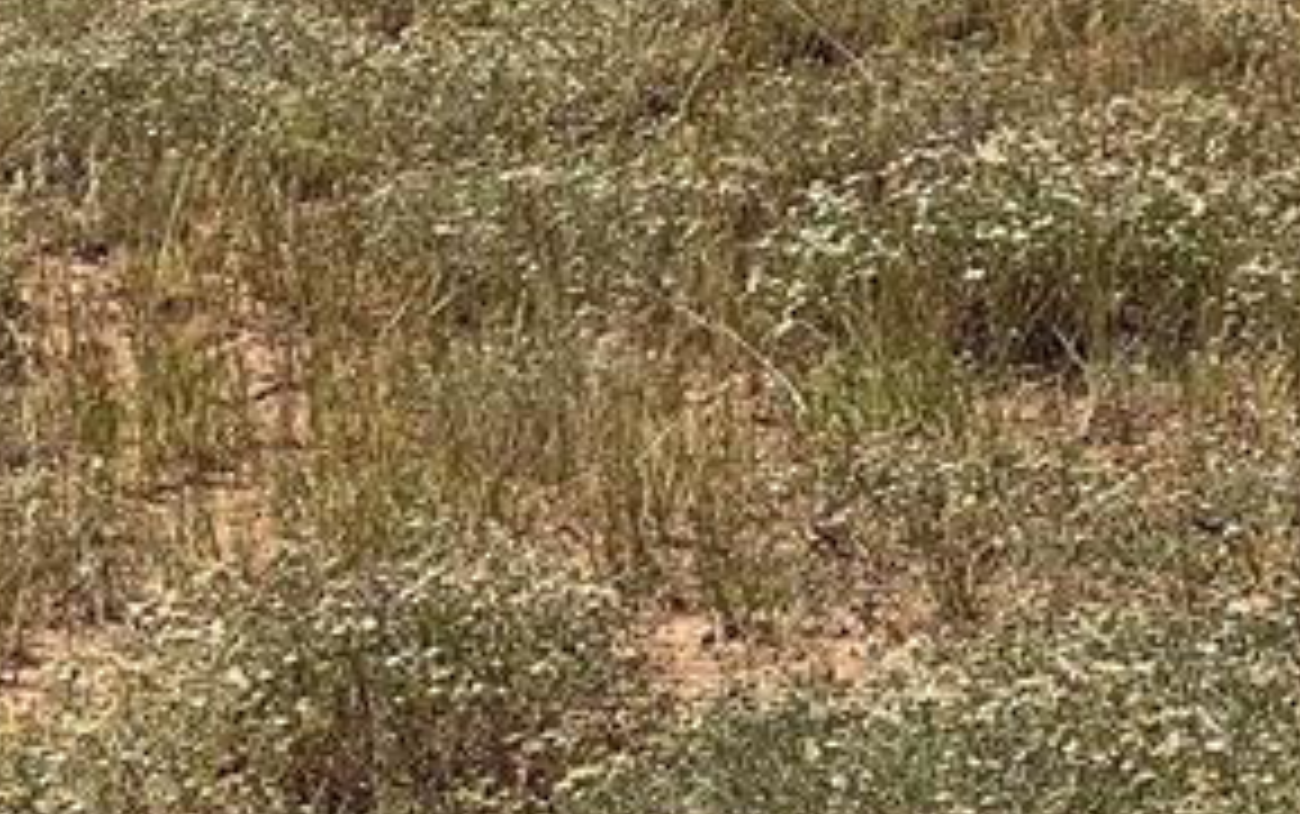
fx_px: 10245
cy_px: -778
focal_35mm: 289
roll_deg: +0.4
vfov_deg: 4.5
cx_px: 1080
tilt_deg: -3.4
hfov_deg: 7.2
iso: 32
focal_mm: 9
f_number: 2.8
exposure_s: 1/1647
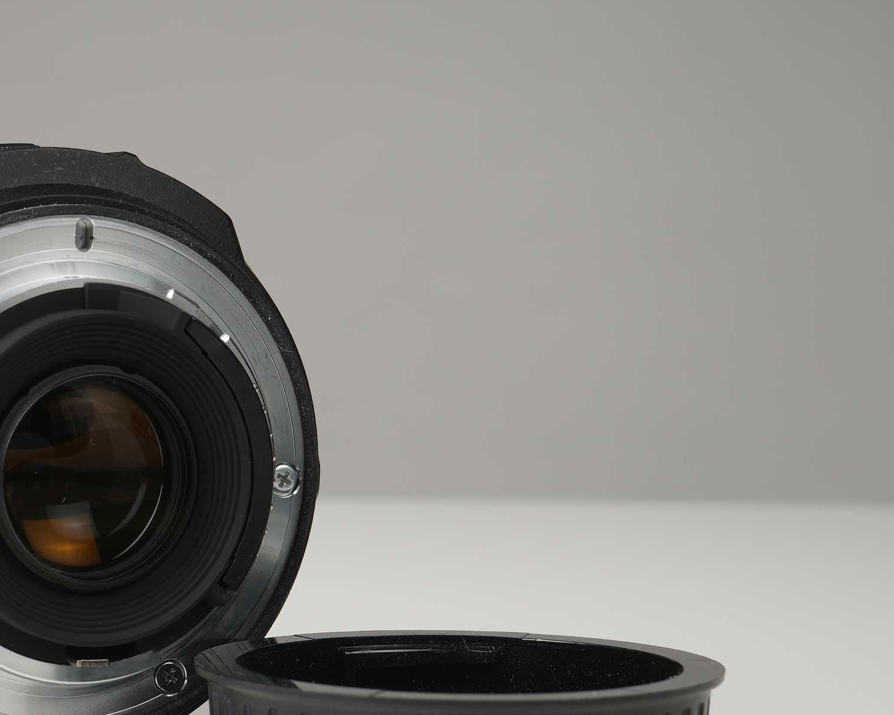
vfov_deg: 14.9
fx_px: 2725
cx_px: 159
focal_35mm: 103
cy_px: 479
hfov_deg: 18.4
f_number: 16
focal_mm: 55
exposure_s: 1/160
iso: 200
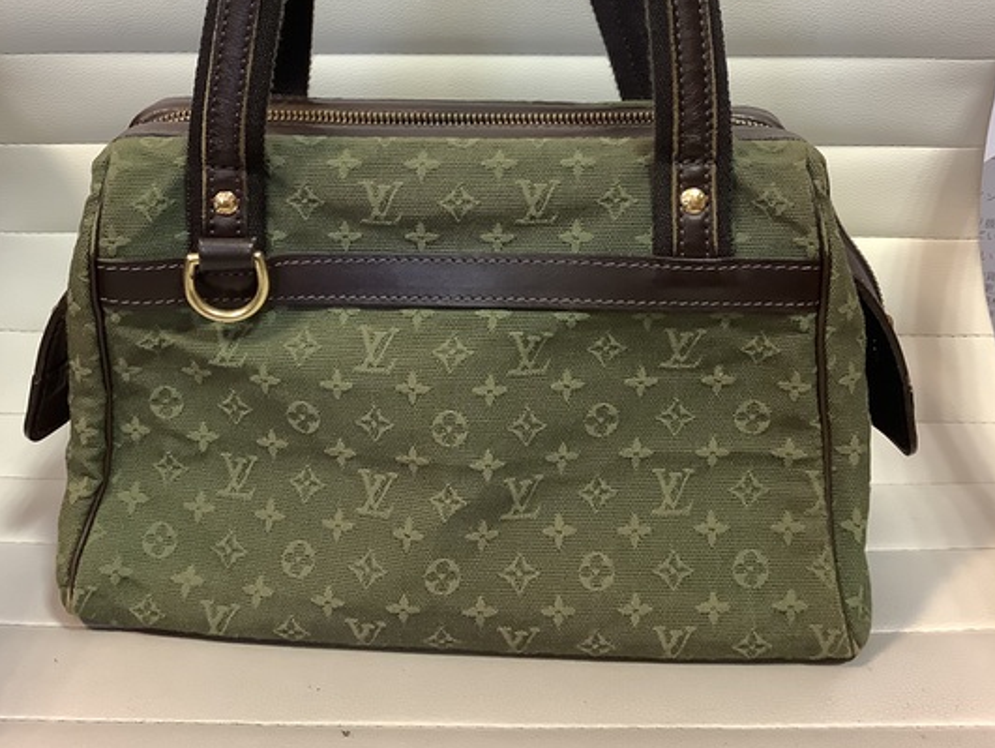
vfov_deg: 33.6
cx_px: 498
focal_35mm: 42
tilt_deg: -17.0
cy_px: 171
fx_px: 1208
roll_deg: -0.9
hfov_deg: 44.8
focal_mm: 3.3
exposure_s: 1/50
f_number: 2.4
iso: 200
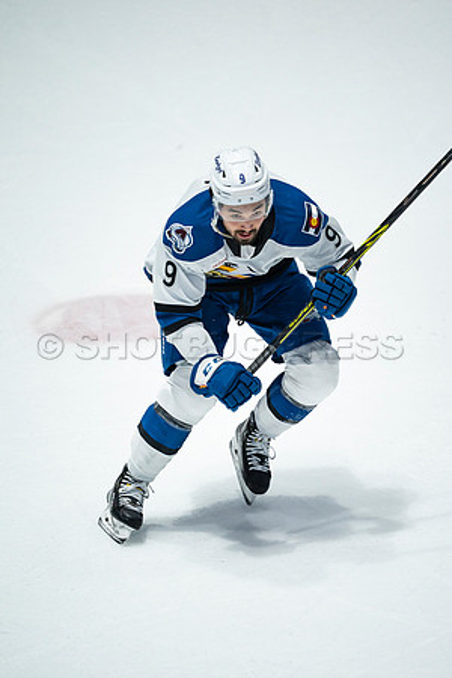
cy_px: 339
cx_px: 226
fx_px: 11299
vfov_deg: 3.4
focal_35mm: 600
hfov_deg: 2.3
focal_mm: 600
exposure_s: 1/1000
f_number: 4
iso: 2000
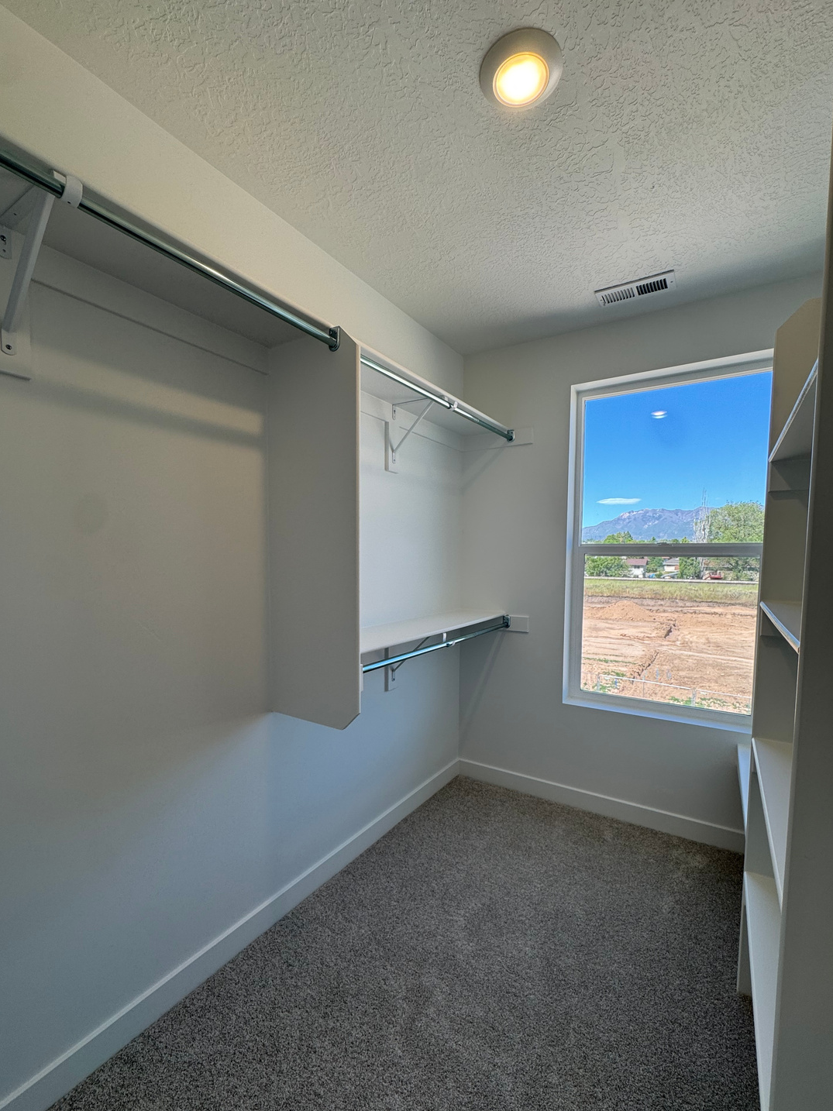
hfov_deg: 81.7
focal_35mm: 15
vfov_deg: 98.1
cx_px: 421
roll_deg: +0.3
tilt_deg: -2.9
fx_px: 481
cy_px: 590
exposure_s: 1/150
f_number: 2.2
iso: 40
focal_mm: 2.22
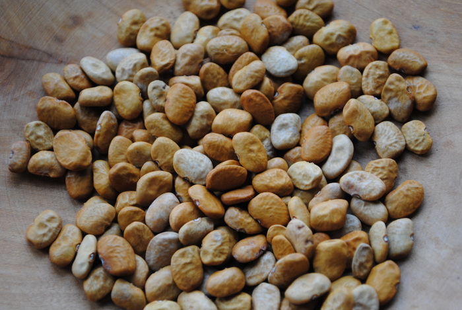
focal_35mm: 78
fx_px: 1002
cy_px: 155
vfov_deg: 17.6
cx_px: 231
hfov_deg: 26.0
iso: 400
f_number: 5.6
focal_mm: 52
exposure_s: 1/50
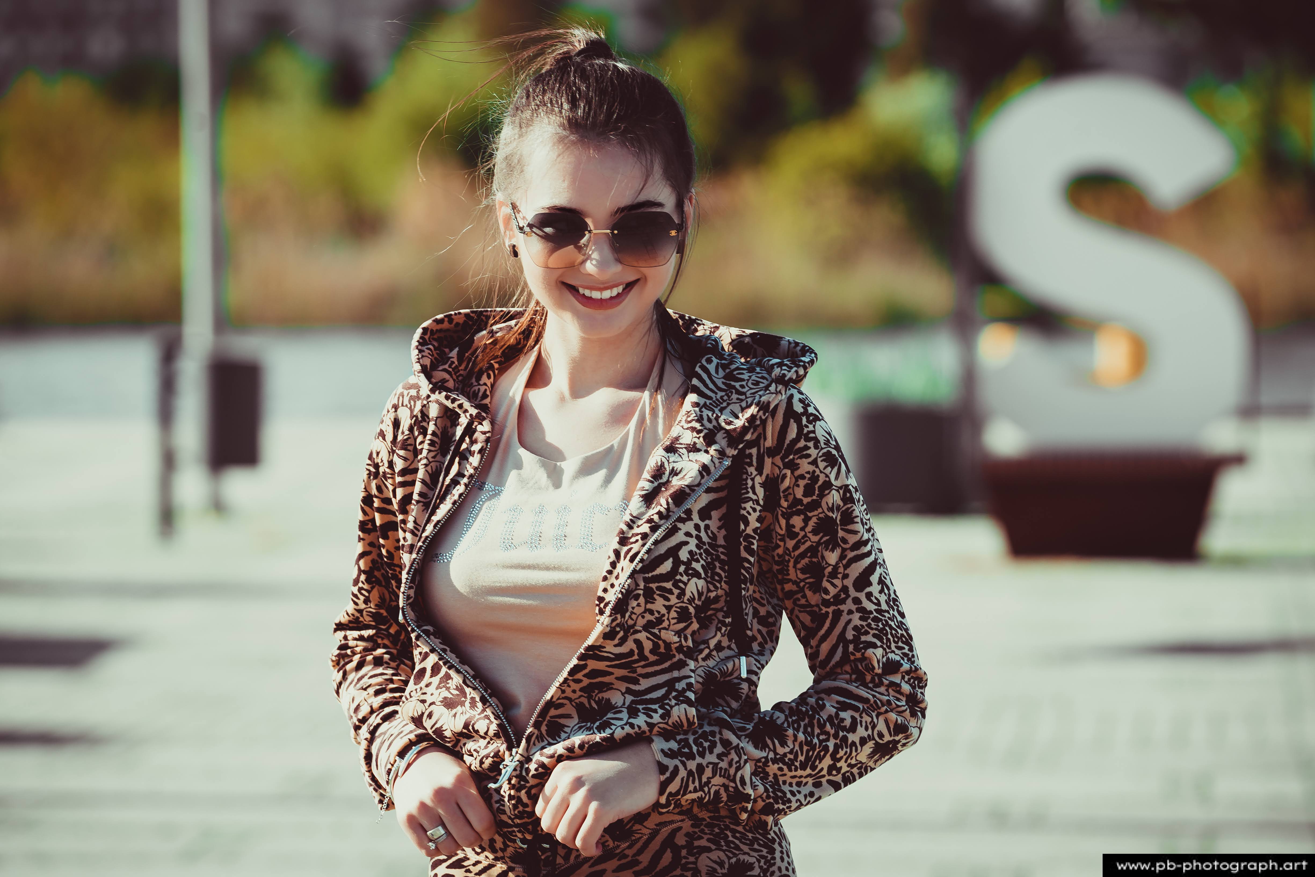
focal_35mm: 200
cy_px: 438
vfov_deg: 6.9
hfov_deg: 10.3
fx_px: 7305
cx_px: 658
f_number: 5.6
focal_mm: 200
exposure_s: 1/500
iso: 160
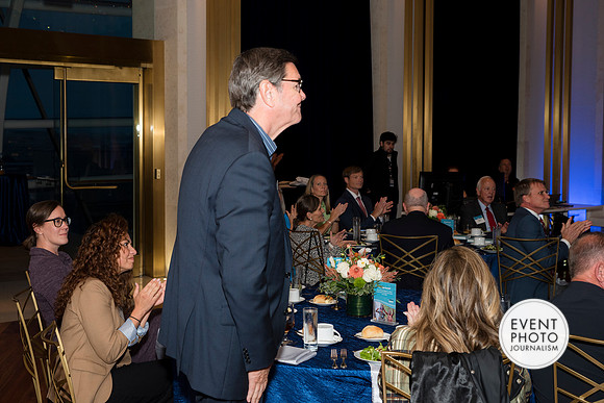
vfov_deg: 29.3
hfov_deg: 42.7
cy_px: 202
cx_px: 302
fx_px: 772
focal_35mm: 46
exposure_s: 1/125
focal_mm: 46
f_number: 5.6
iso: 800
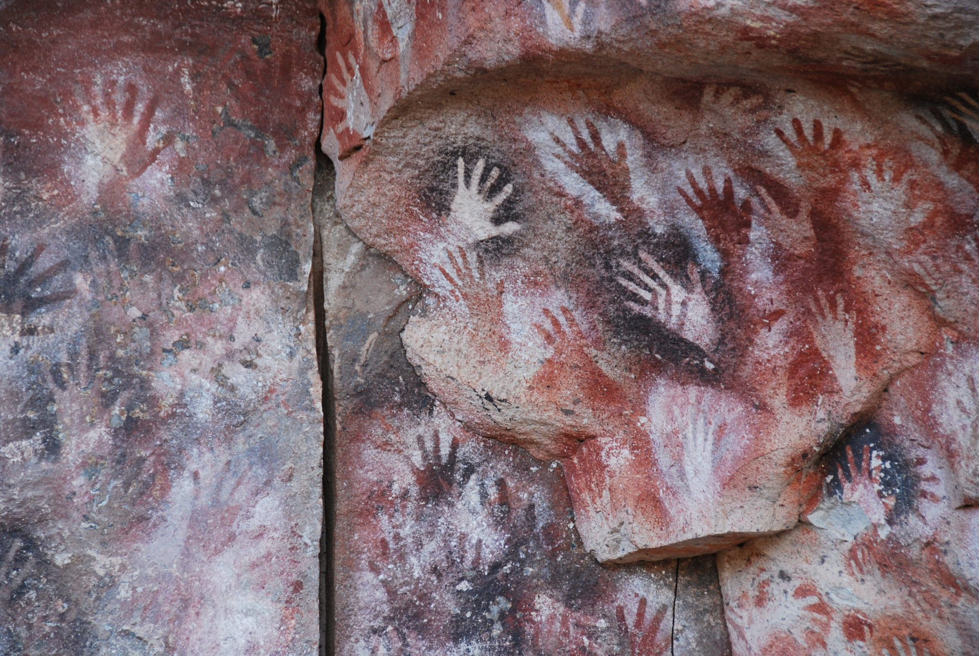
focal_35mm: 168
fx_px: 4574
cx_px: 490
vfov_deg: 8.2
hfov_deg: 12.2
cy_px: 328
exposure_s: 1/125
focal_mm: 112
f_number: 5.6
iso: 360
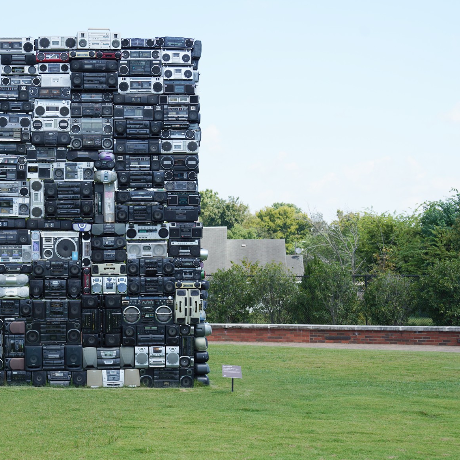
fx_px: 1052
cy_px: 227
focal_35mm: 70
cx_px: 105
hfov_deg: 24.3
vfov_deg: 24.7
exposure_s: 1/100
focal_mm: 48
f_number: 5.6
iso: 100
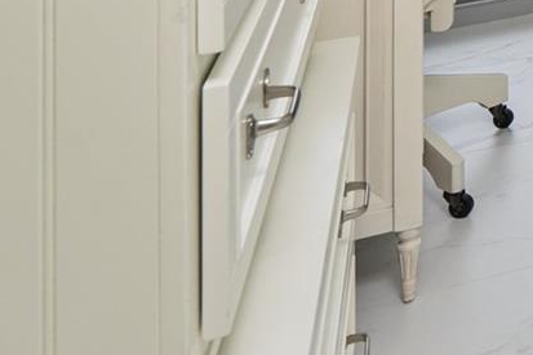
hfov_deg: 20.1
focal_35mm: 62
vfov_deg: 18.2
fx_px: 918
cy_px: -248
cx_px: 1020
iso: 400
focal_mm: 16
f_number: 8
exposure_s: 1/80
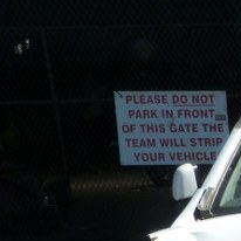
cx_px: 431
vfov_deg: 18.8
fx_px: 677
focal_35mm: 86
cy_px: 309
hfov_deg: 16.8
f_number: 5.6
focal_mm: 4.5
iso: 125
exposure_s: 1/200
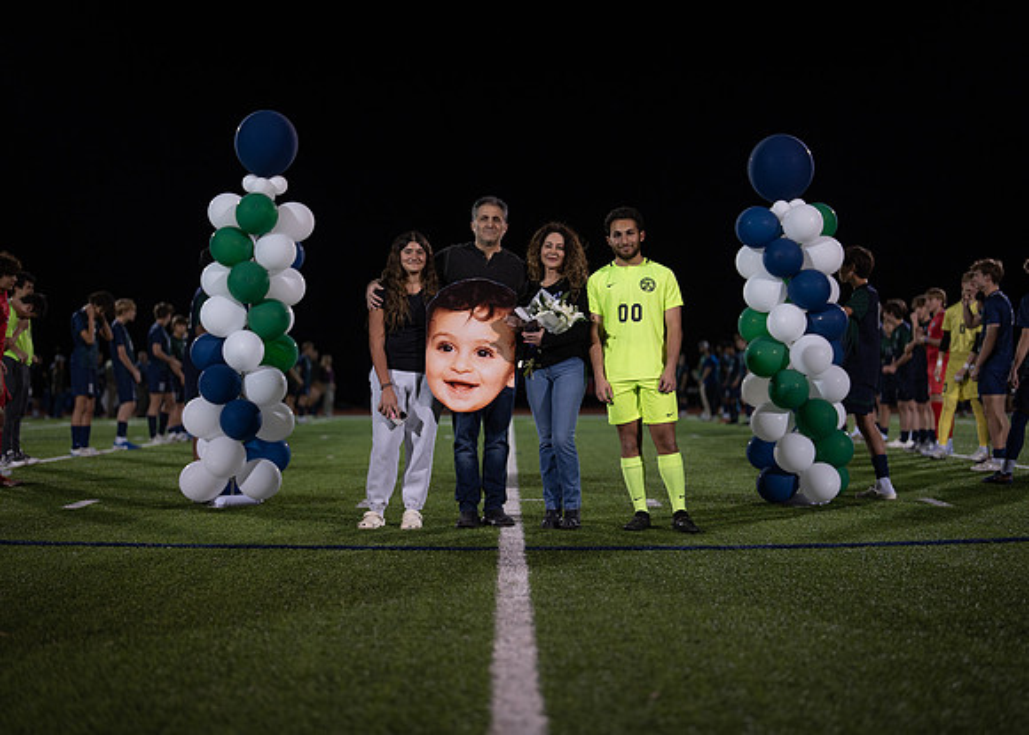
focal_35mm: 53
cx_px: 514
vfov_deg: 26.7
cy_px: 368
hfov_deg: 36.8
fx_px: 1546
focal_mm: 50
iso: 250
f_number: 1.2
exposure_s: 1/640
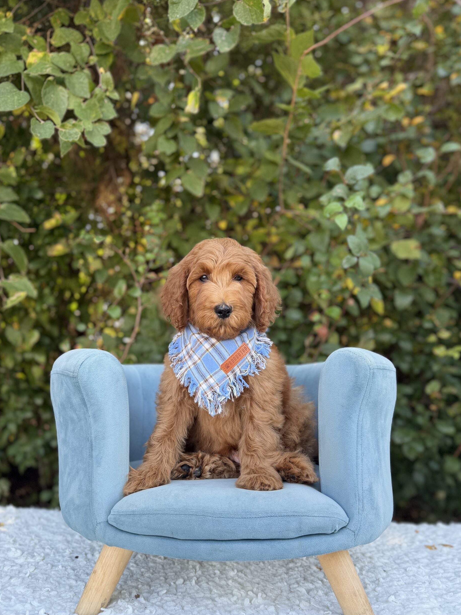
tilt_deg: +6.3
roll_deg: +1.9
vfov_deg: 69.4
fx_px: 444
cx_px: 238
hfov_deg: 54.9
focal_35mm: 25
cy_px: 305
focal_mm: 6.76
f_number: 1.78
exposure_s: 1/220
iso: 80
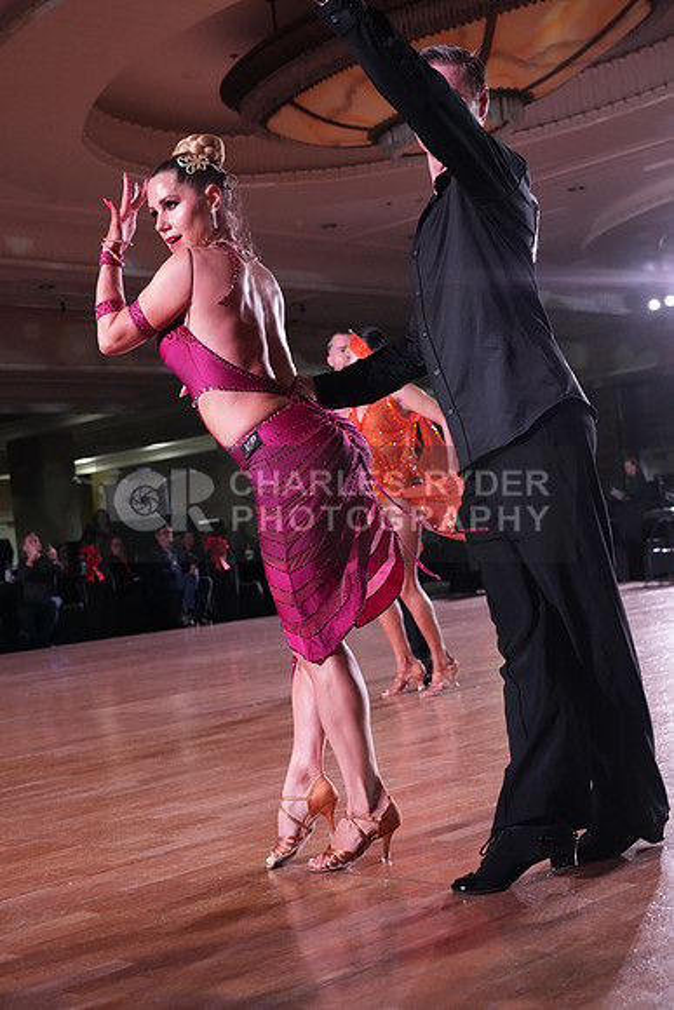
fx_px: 1347
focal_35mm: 48
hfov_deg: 28.1
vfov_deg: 41.1
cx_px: 337
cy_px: 505
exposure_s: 1/320
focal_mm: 48
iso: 5000
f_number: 5
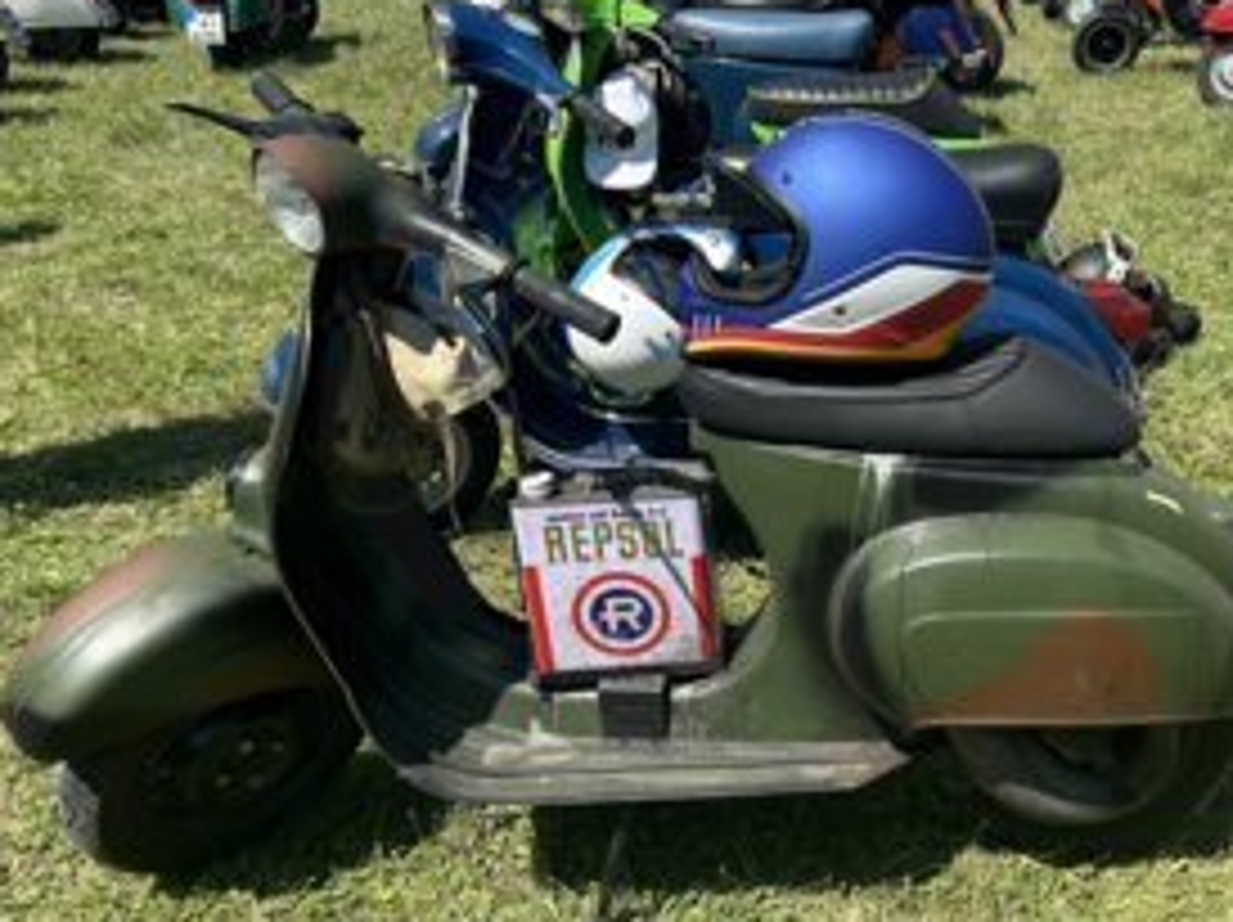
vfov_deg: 37.6
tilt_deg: -27.0
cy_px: 540
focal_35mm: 38
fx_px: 1352
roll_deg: -1.0
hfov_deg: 47.5
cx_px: 896
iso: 50
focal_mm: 5.7
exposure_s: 1/2762
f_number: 1.5
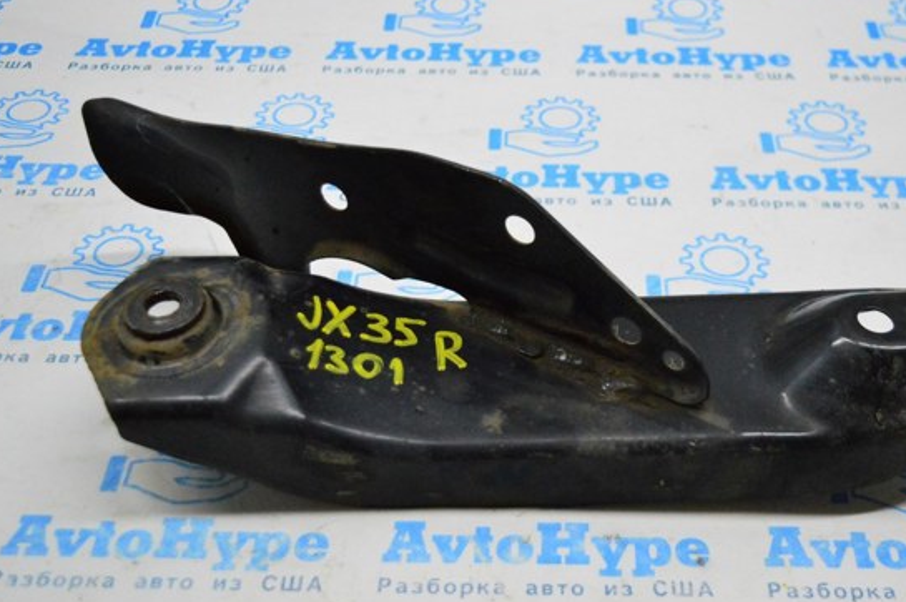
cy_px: 285
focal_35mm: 55
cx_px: 522
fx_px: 1372
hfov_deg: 36.5
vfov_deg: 24.7
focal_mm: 31
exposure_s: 1/800
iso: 6400
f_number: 4.2
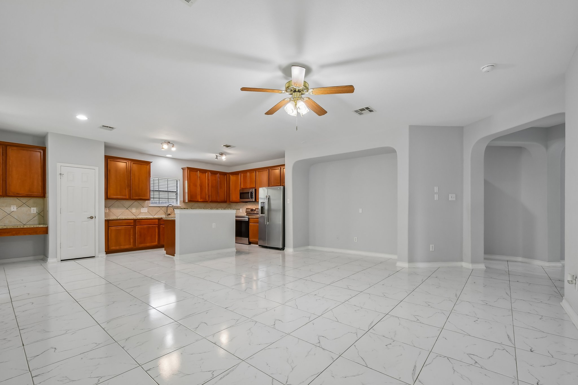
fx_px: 241
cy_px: 192
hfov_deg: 100.4
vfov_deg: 77.3
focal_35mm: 15
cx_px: 289
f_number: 8
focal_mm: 10
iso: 400
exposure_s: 1/20
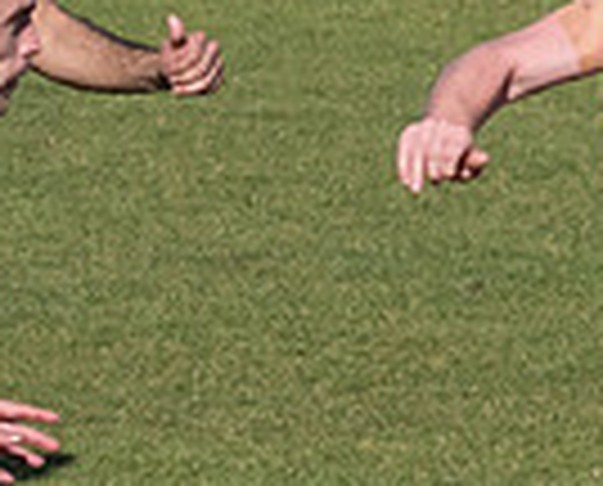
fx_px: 21962
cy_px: 114
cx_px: 1410
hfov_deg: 1.6
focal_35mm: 1227
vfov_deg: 1.3
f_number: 8
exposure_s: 1/5000
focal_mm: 150
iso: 800
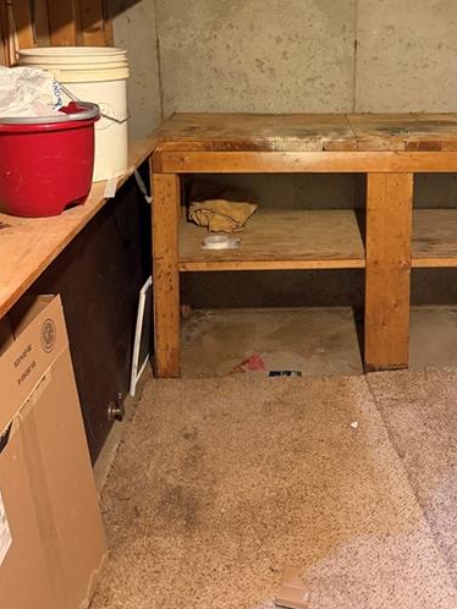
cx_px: 312
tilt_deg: -12.7
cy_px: 157
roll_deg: +0.2
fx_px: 651
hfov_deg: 38.2
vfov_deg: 48.3
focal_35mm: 37
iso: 800
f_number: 1.78
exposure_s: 1/30
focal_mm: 6.76
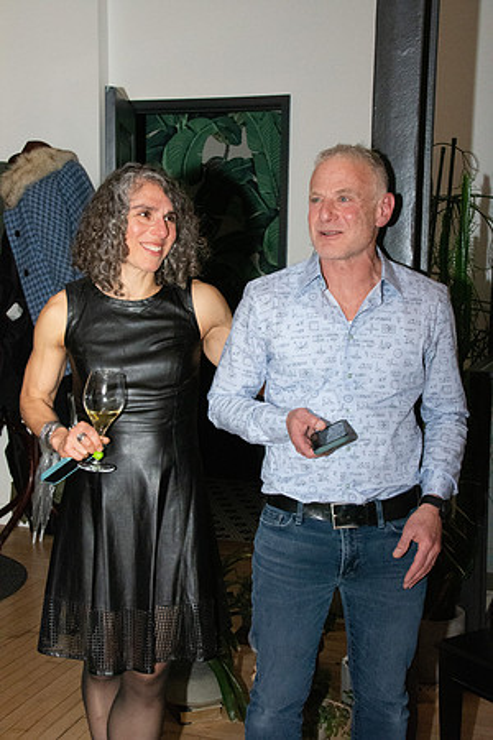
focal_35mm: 52
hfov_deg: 25.8
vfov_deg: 37.9
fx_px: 1078
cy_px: 370
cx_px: 246
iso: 5000
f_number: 10
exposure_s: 1/250
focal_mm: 35
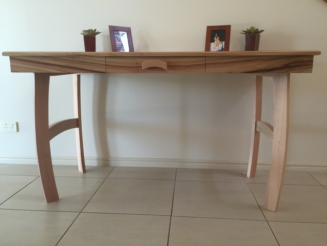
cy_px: 123
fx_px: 274
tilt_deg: -10.7
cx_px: 164
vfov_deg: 48.2
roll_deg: -0.4
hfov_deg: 61.7
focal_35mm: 29
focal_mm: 4.15
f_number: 2.2
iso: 80
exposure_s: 1/30
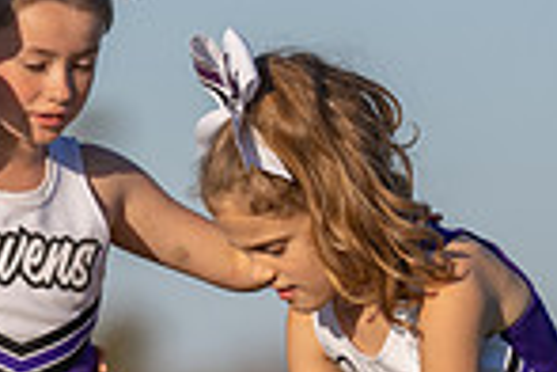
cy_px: 275
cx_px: 45
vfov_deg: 1.7
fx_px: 12191
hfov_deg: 2.6
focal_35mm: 788
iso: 100
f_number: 2.8
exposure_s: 1/1600
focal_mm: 200
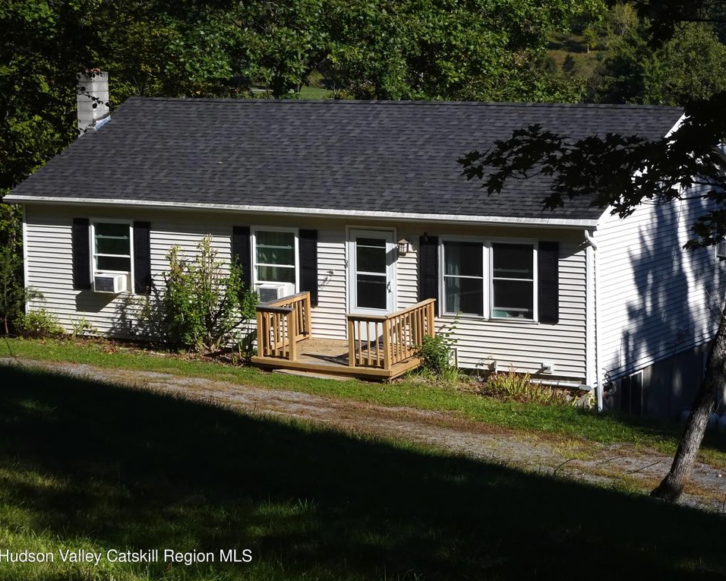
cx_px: 385
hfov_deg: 20.8
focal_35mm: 92
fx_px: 1977
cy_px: 291
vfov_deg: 16.7
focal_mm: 13.86
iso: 80
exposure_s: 1/640
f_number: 5
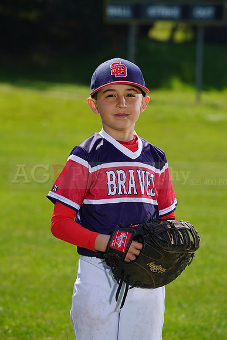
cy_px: 170
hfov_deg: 7.1
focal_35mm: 194
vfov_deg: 10.6
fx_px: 1834
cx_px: 114
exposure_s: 1/250
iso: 100
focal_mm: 194
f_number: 8
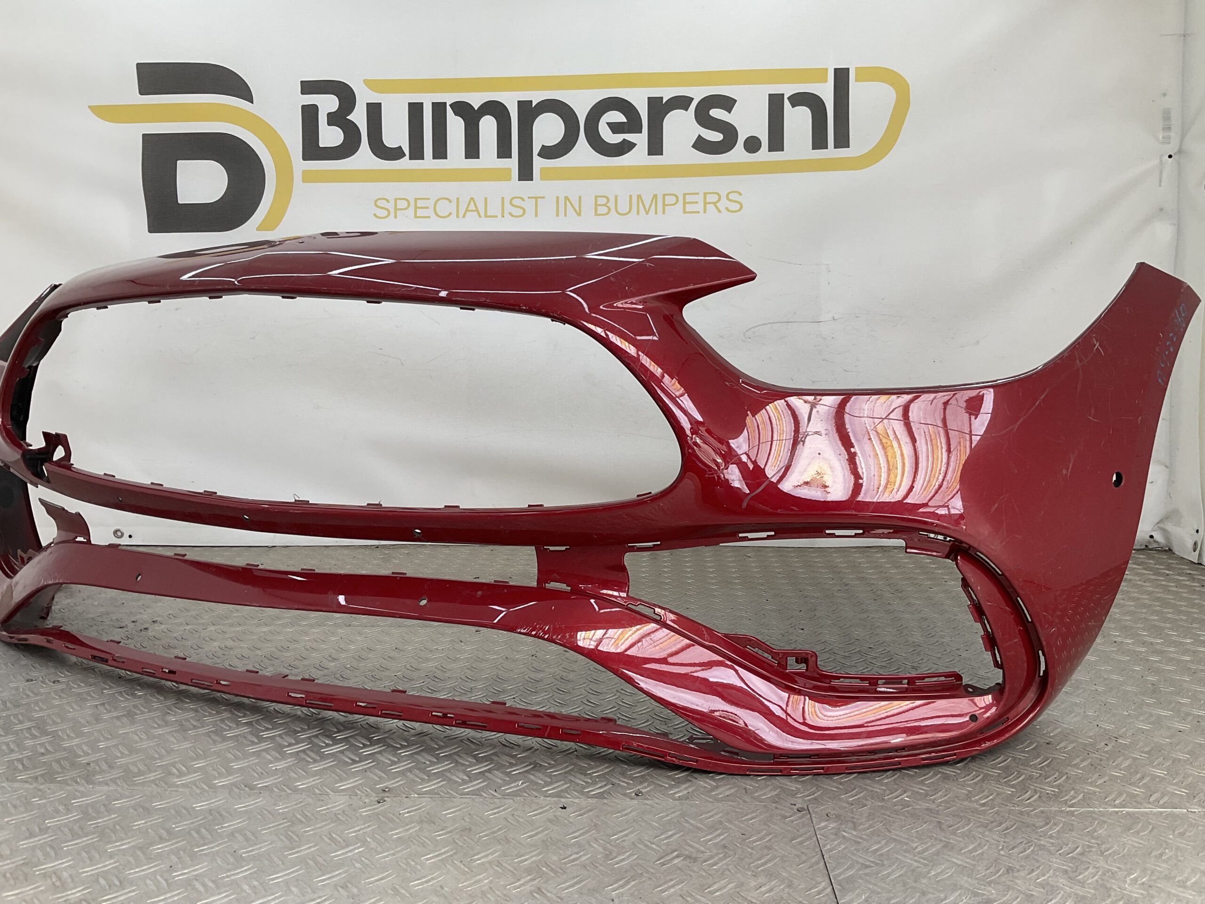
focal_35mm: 29
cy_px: 452
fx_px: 1010
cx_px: 602
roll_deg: -0.7
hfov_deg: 61.7
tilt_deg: -8.0
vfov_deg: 48.2
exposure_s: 1/232
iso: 16
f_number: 1.8
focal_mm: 3
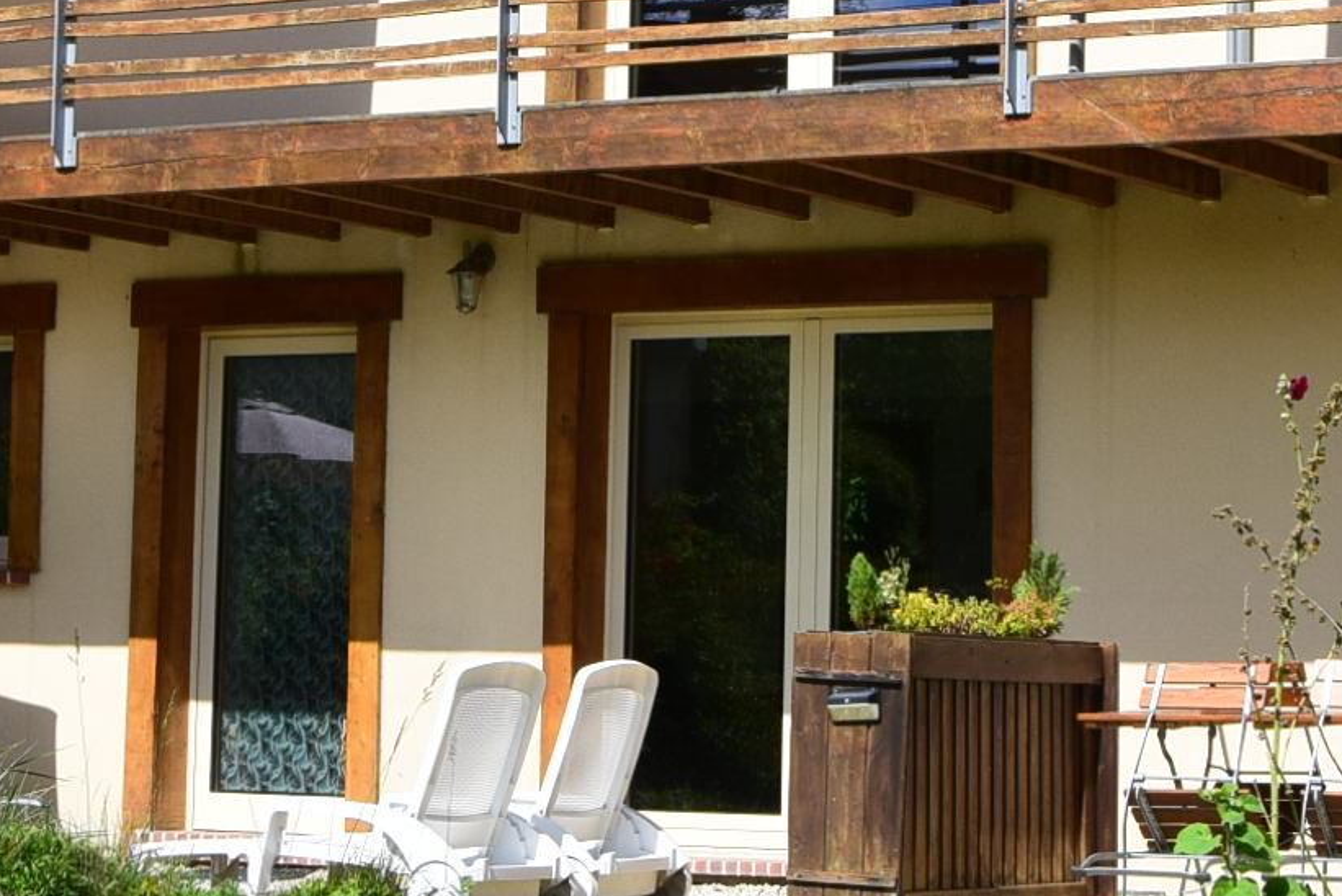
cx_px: 757
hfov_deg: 17.8
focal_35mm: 115
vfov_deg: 11.9
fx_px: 4282
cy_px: 229
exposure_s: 1/500
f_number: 11
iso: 280
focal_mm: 21
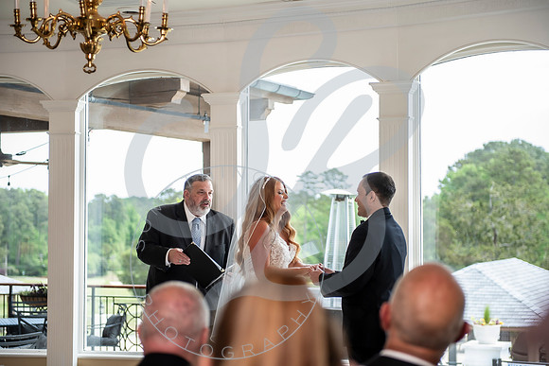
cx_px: 274
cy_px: 183
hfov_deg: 27.9
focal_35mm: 72
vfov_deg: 18.9
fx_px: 1103
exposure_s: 1/160
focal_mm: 70
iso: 200
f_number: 2.8
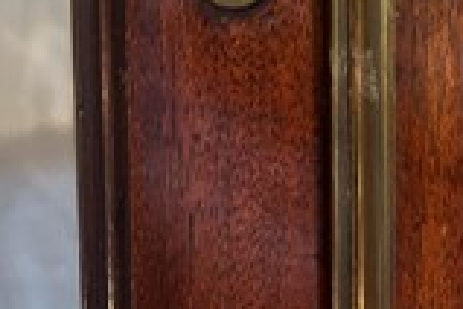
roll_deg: -0.3
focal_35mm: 68
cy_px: -143
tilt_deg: -5.4
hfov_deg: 29.5
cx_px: 306
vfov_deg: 18.0
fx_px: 874
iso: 500
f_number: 1.6
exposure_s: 1/50
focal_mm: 5.1
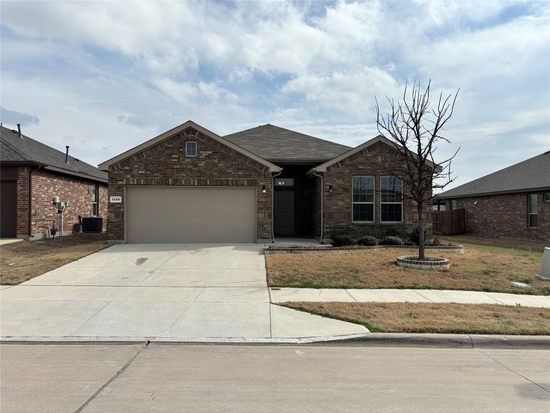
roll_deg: -0.1
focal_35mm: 26
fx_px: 413
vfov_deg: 53.1
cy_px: 206
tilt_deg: +1.6
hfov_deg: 67.3
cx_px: 275
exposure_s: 1/6329
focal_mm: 5.96
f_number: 1.6
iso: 50
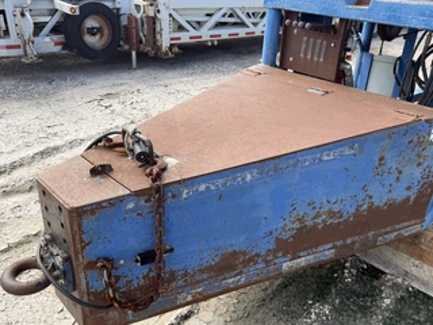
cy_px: 181
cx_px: 240
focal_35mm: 30
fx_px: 375
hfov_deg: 59.8
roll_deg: -0.7
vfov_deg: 46.7
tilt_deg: -24.8
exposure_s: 1/1337
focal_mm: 6.76
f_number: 1.78
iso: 80
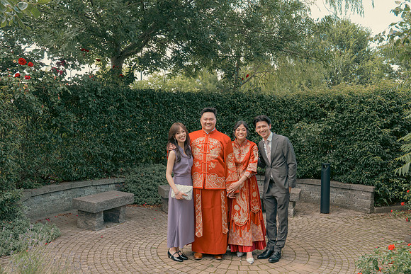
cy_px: 137
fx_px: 400
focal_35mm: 35
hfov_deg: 54.4
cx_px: 206
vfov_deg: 37.9
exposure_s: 1/160
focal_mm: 35
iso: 500
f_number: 5.6
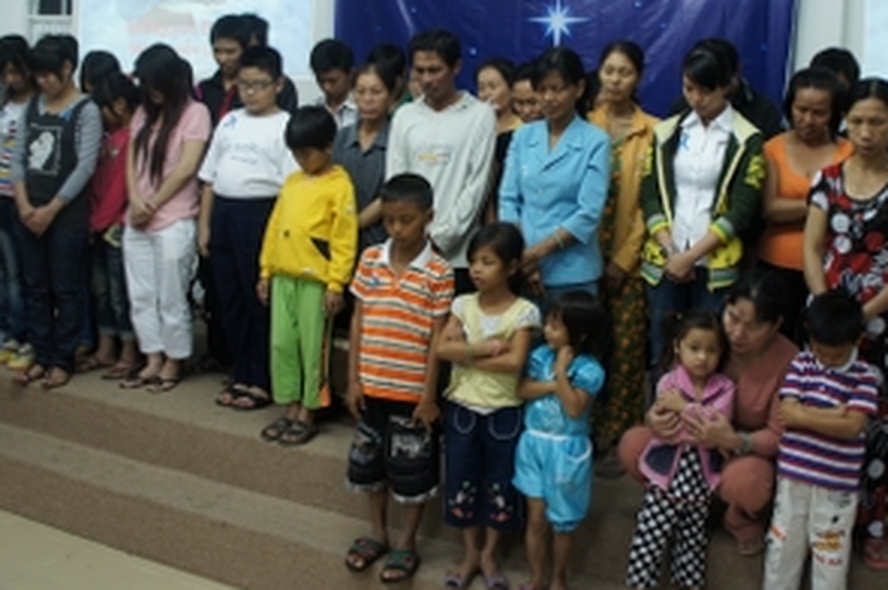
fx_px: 1010
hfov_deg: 47.4
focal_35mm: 41
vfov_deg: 32.3
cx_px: 497
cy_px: 199
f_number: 3.5
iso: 320
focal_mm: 18
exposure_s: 1/30
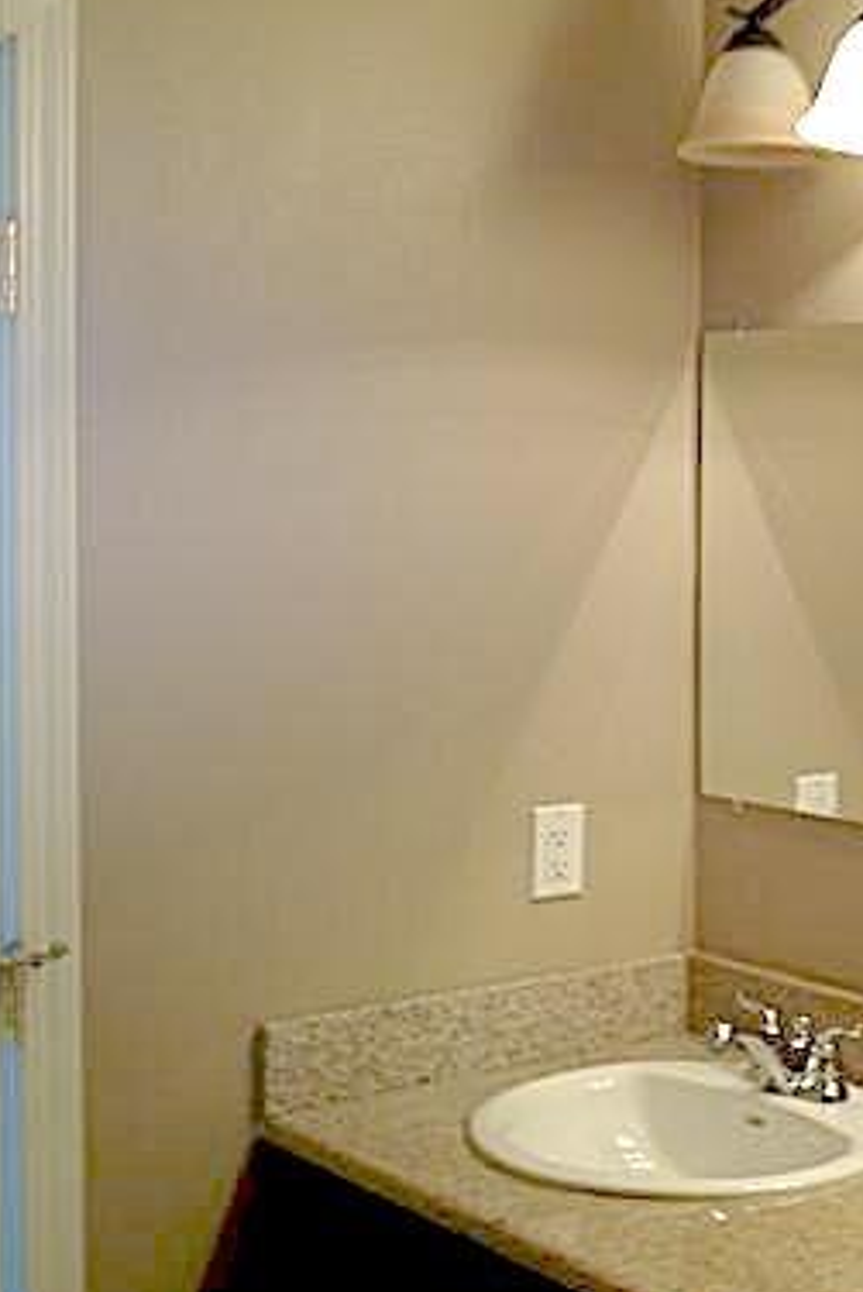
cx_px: 1090
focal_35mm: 62
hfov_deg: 20.3
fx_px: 2227
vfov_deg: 32.4
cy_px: 629
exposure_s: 1/20
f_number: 2.4
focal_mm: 4.28
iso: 50
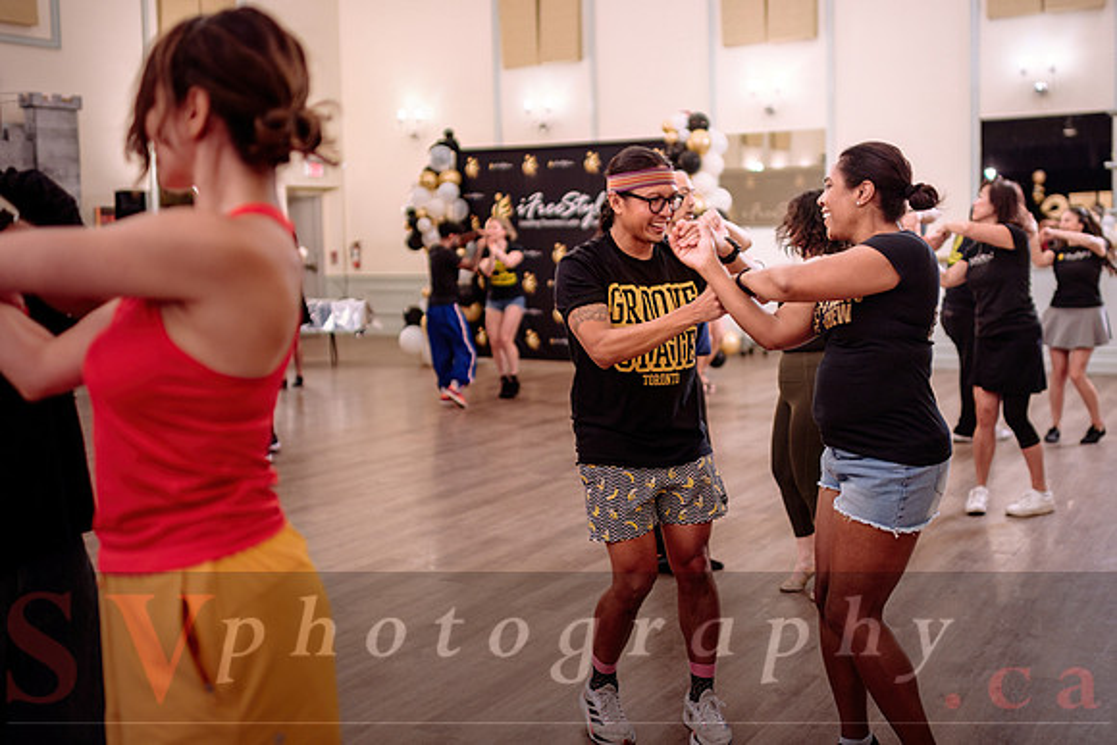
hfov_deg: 49.3
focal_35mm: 39
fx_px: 1214
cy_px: 329
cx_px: 624
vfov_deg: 34.1
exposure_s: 1/250
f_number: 1.4
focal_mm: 35
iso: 800
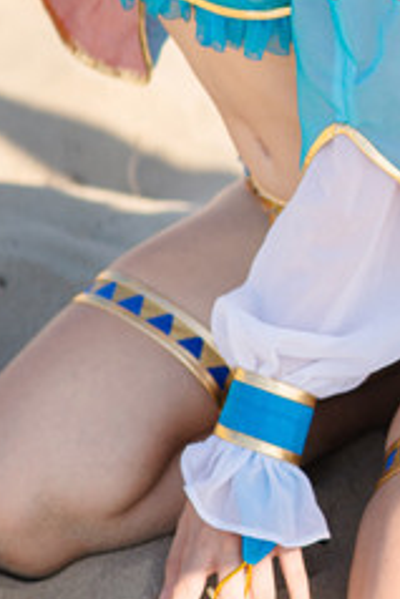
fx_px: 3761
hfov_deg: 6.1
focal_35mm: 226
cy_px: -126
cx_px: 255
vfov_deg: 9.0
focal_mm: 56
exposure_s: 1/4000
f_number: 1.6
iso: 100
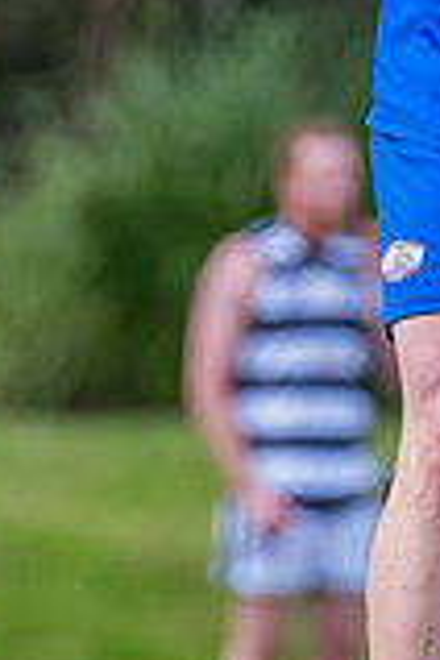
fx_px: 39890
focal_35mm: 2176
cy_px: 87
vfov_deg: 0.9
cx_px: 492
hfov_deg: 0.6
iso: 800
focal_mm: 420
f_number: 5
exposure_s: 1/2000
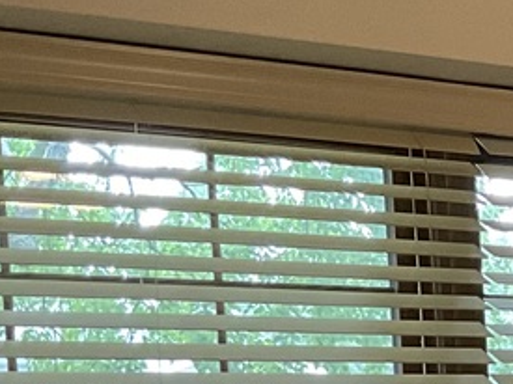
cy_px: 701
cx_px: 916
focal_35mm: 152
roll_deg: +1.0
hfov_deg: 12.0
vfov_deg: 9.3
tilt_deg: -6.2
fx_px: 2252
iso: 100
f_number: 1.8
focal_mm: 3
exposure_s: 1/60
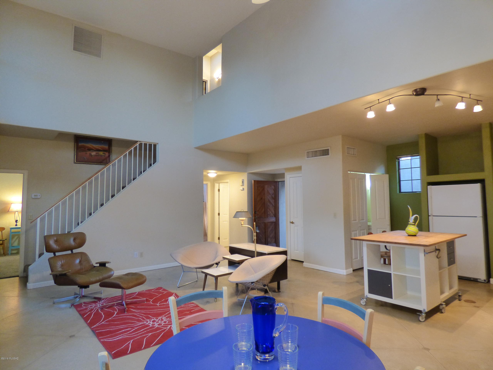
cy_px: 185
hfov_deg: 81.7
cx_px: 246
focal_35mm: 20
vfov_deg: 66.0
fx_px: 285
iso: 500
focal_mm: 3.58
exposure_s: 1/25
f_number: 2.8
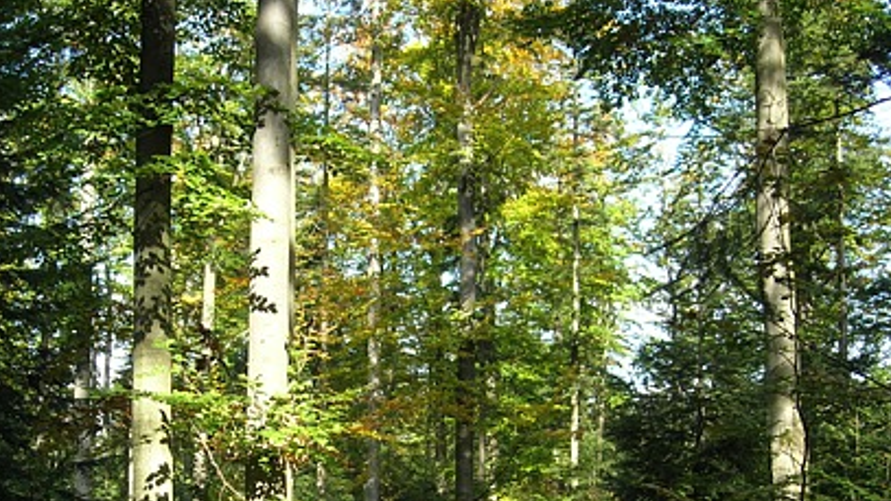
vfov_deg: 20.4
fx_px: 1370
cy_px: 440
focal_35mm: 58
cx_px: 328
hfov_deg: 35.8
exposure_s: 1/214
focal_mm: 7.8
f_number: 2.8
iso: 64
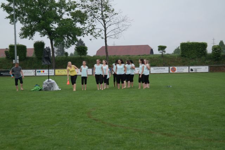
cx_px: 112
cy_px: 75
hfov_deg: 24.2
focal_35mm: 84
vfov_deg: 16.3
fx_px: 525
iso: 200
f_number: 5.6
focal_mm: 55
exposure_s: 1/125
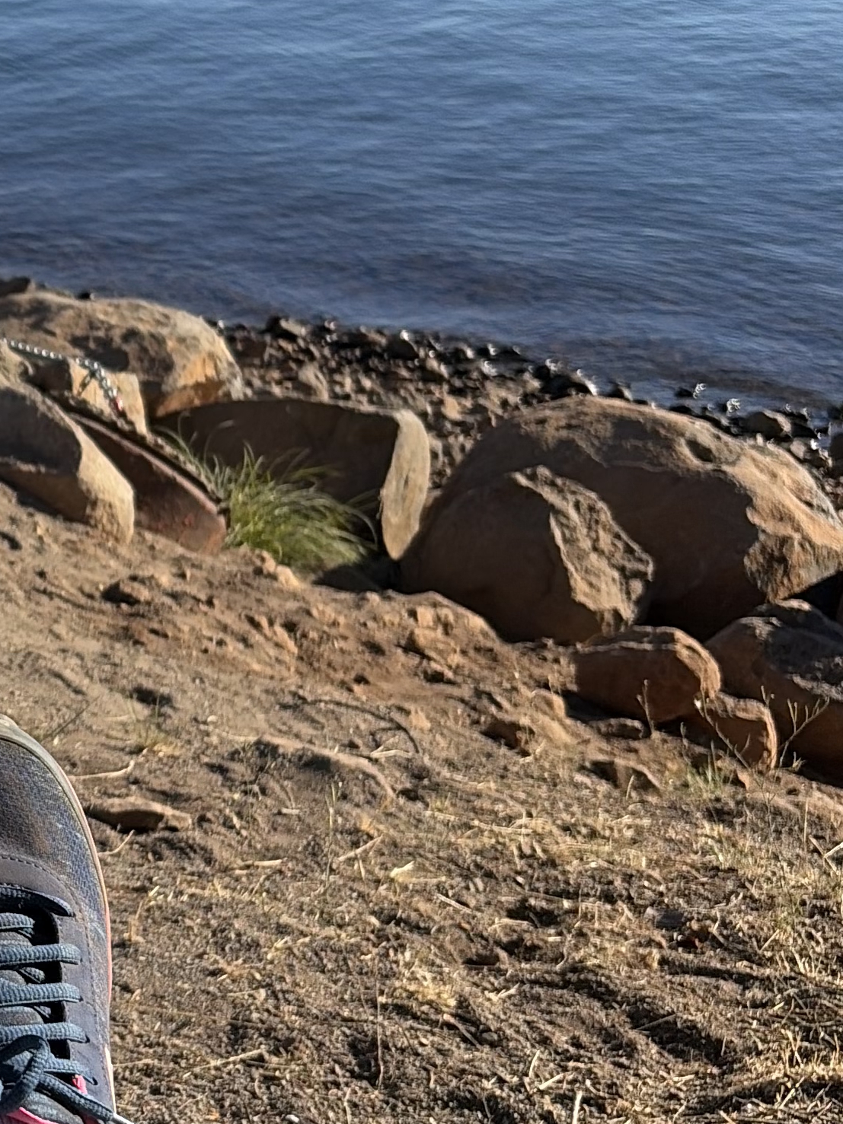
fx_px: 2306
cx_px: -266
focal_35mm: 71
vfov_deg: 27.4
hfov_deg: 19.1
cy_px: 519
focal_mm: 5.96
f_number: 1.6
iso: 50
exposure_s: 1/2985
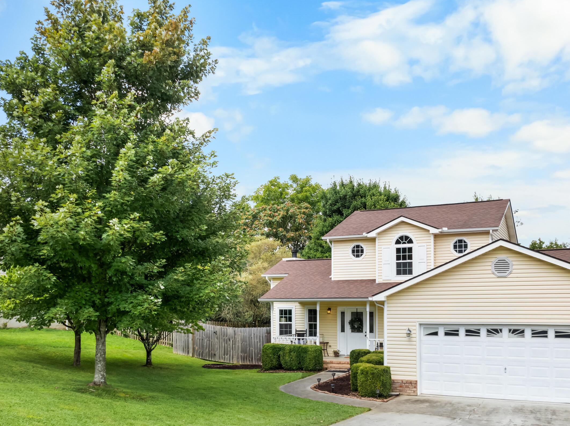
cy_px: 296
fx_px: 559
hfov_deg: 54.0
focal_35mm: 34
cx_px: 287
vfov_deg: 41.0
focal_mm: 12.29
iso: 110
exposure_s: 1/50
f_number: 2.8
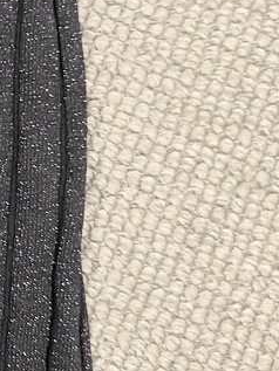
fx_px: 1085
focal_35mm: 101
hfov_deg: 12.7
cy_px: 35
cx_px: -298
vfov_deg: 19.1
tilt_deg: -81.6
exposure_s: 1/30
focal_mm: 6.76
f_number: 1.78
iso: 1000
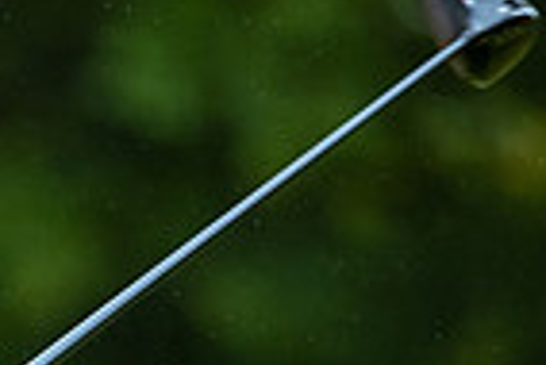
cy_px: 655
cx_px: -392
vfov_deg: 1.1
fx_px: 18583
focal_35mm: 1224
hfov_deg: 1.7
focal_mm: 300
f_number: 4
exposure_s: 1/500
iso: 640
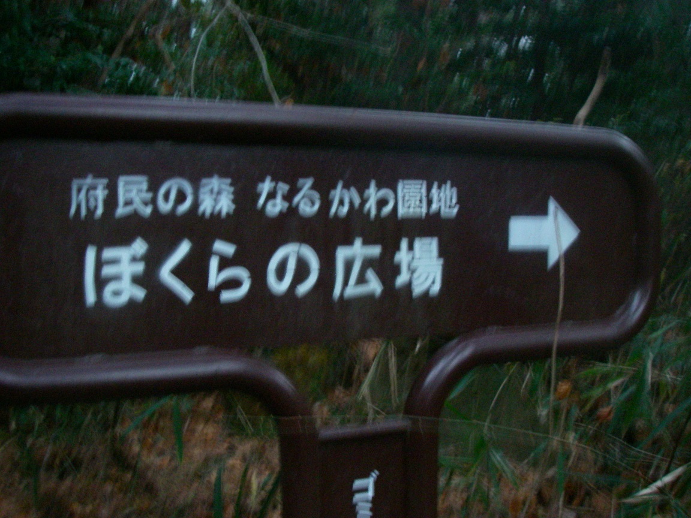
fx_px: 759
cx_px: 346
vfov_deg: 37.7
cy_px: 259
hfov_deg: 49.0
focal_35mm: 38
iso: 400
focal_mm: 6.3
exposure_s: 1/4
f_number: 3.3
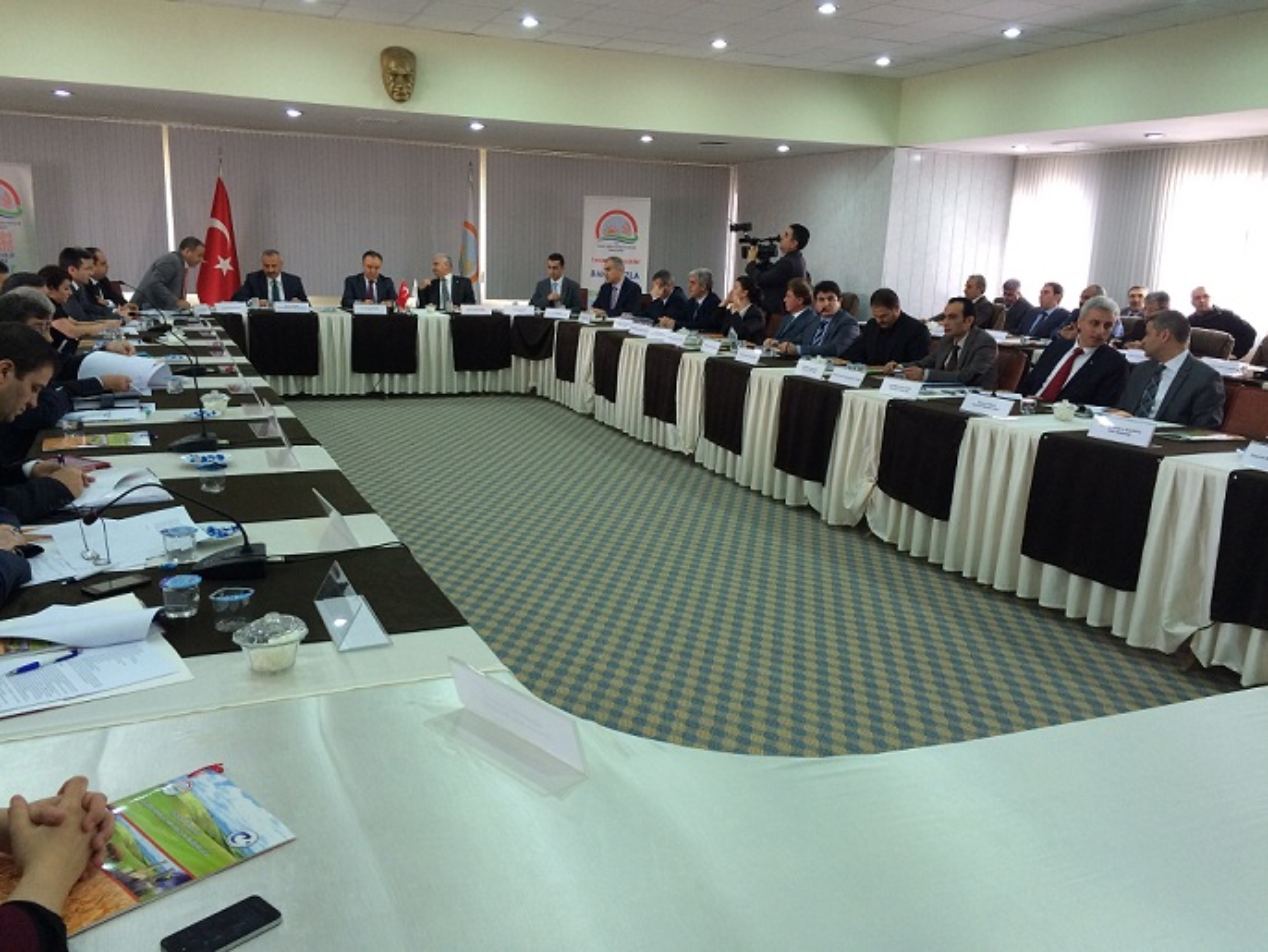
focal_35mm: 29
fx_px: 1063
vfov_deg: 48.3
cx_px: 634
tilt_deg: -13.1
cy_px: 476
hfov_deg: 61.6
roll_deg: -2.2
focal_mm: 4.15
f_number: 2.2
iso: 125
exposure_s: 1/30
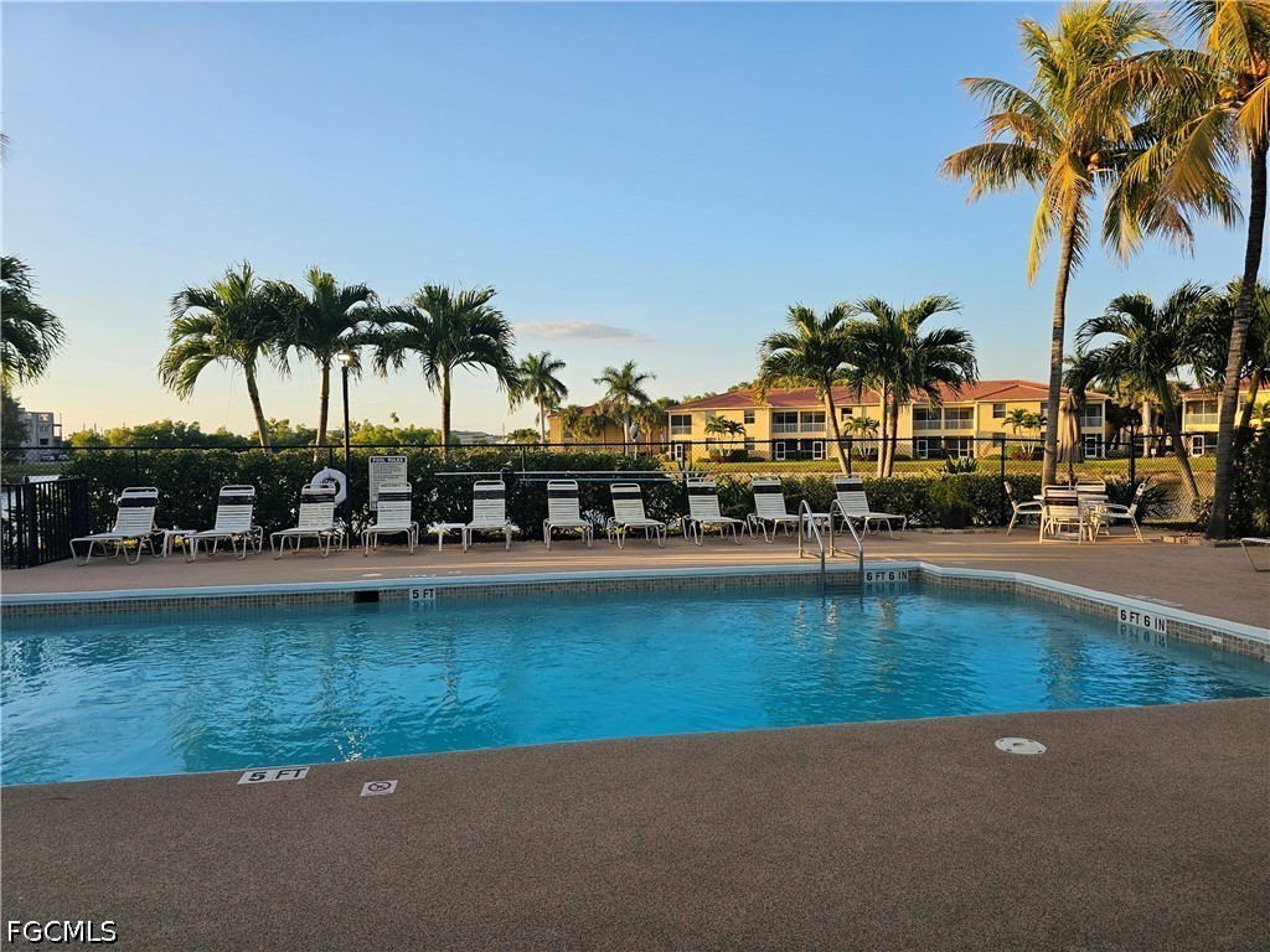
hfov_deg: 73.9
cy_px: 476
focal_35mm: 23
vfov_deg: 58.9
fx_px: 844
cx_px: 635
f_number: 1.7
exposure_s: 1/270
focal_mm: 6.3
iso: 10
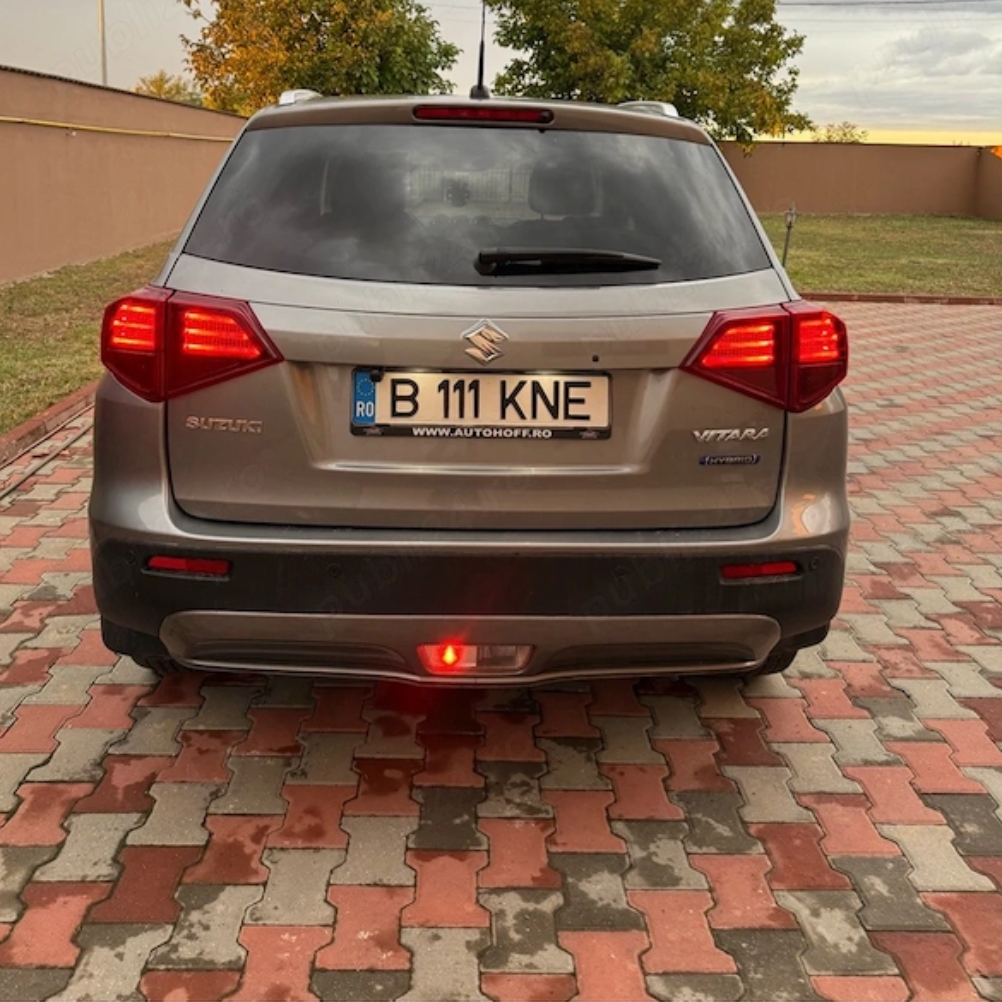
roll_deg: -1.1
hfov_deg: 55.6
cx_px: 490
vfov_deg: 54.3
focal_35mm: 29
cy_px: 319
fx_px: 950
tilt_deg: -9.2
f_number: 1.78
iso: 200
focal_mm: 6.76
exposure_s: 1/110
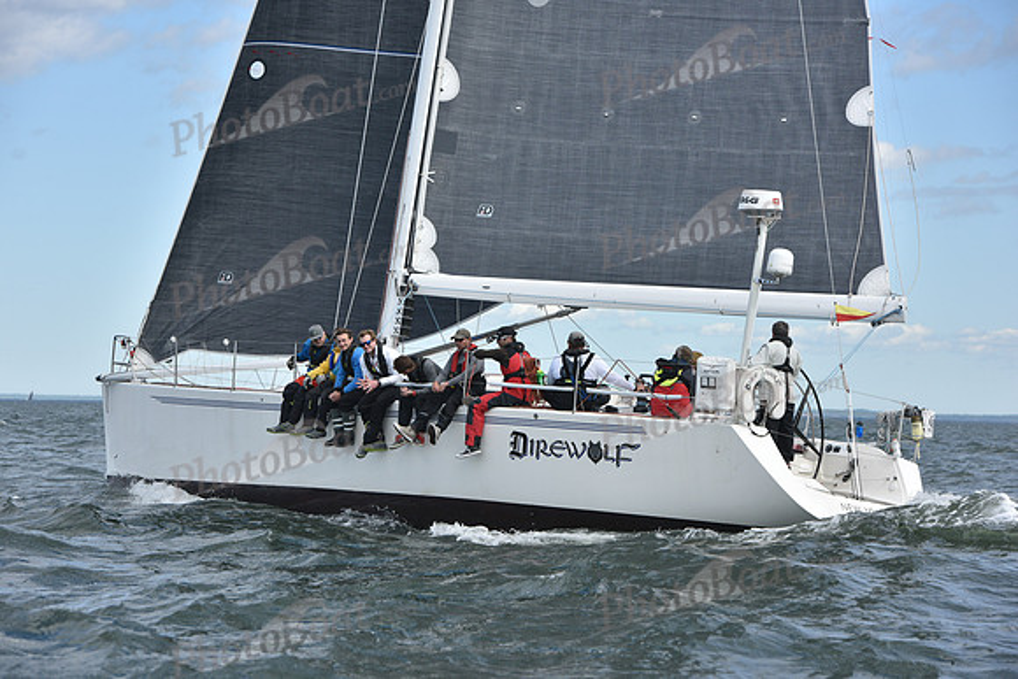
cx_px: 509
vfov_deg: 10.6
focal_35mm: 130
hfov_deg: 15.8
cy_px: 340
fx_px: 3677
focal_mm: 130
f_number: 7.1
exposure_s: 1/1000
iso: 320
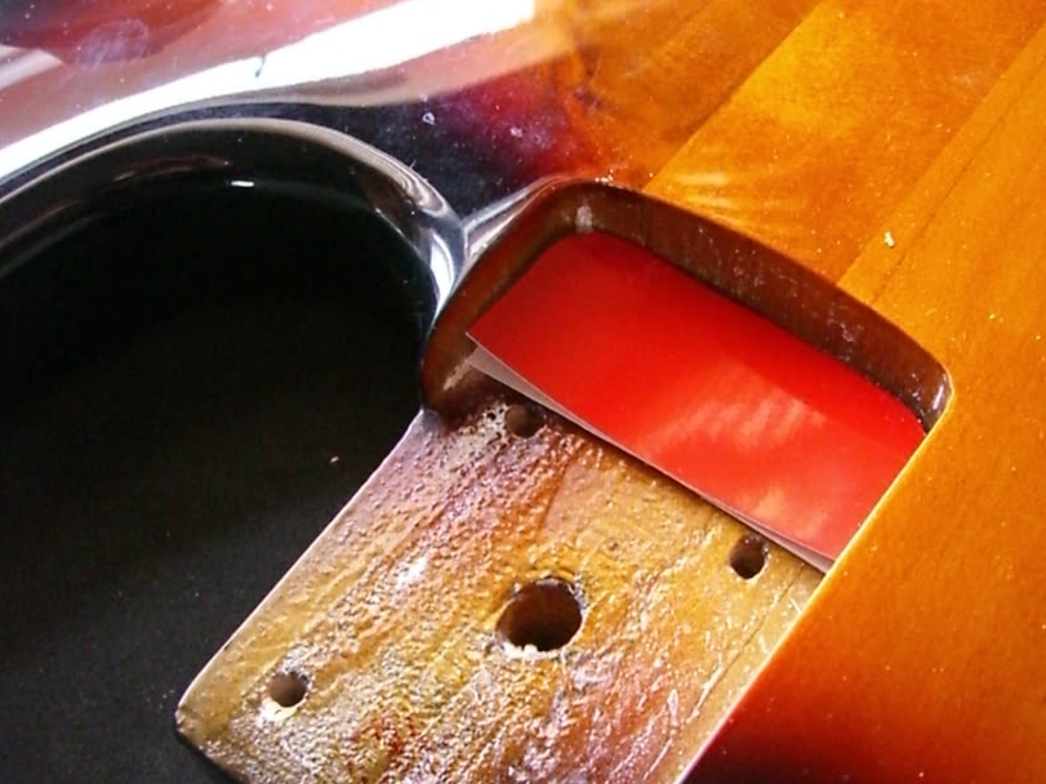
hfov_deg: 39.4
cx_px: 646
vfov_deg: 30.1
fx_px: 1450
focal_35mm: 48
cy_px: 486
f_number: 2.7
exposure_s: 1/80
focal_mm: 6.2
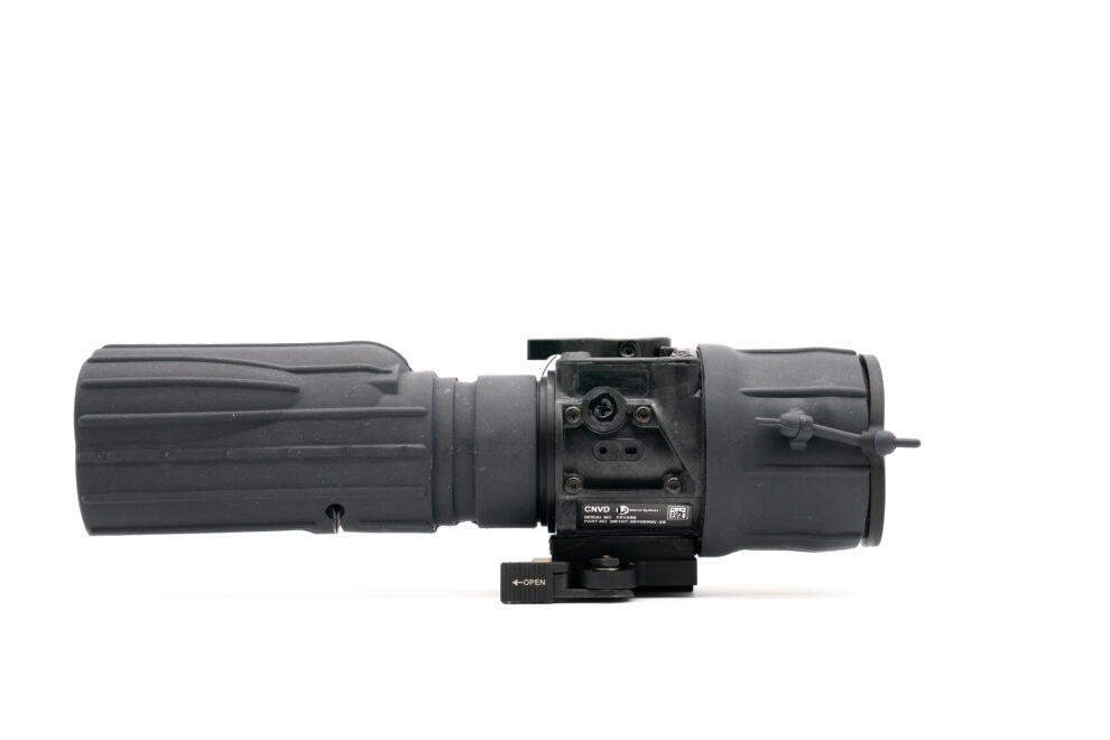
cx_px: 555
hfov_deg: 30.5
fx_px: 2035
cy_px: 370
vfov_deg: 20.6
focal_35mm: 66
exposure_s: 1/50
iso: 1000
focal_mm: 66
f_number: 11
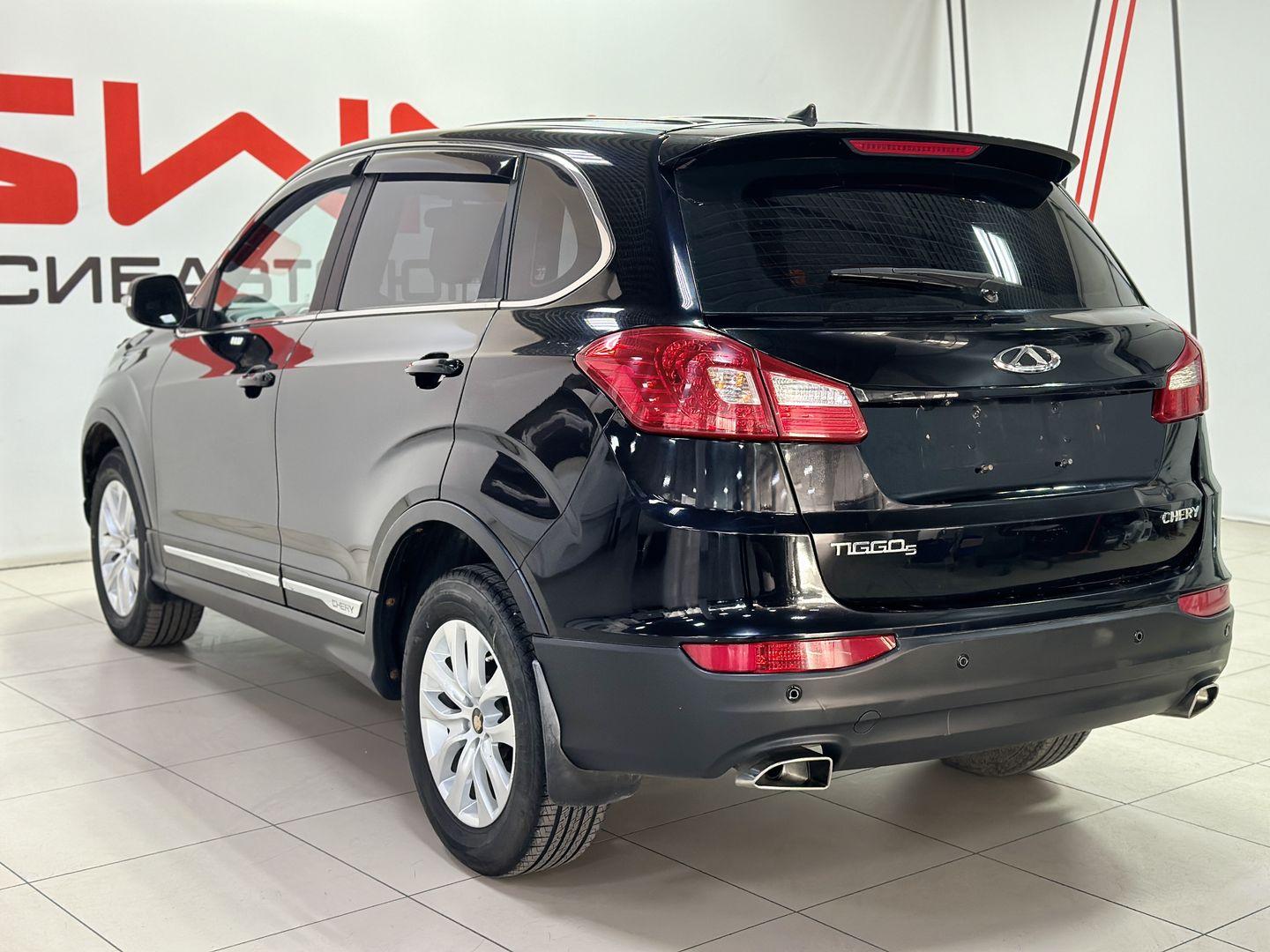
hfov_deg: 39.7
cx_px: 635
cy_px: 476
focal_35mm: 48
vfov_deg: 30.3
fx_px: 1761
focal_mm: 6.86
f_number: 1.78
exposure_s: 1/100
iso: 250
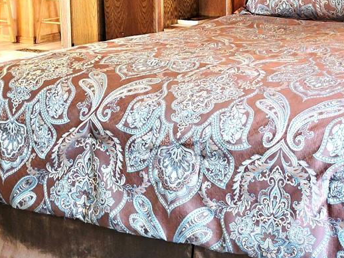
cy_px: -19
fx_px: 706
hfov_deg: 26.4
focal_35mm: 71
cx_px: 317
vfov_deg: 19.9
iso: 100
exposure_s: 1/30
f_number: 1.7
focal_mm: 6.3
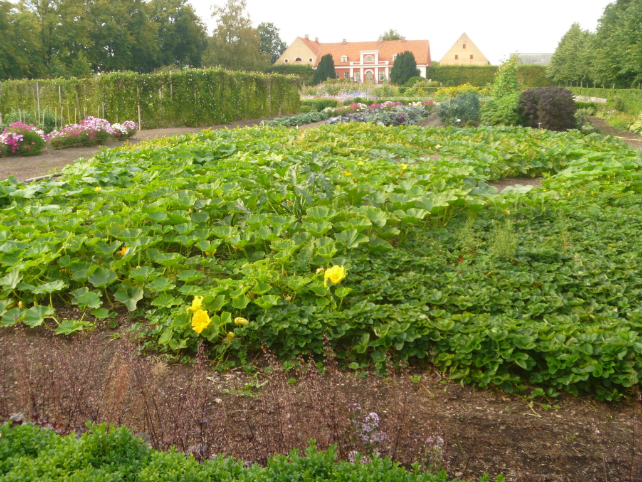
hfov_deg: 52.6
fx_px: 649
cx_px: 321
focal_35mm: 35
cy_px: 241
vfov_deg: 40.7
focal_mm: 6.3
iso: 80
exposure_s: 1/80
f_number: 3.5
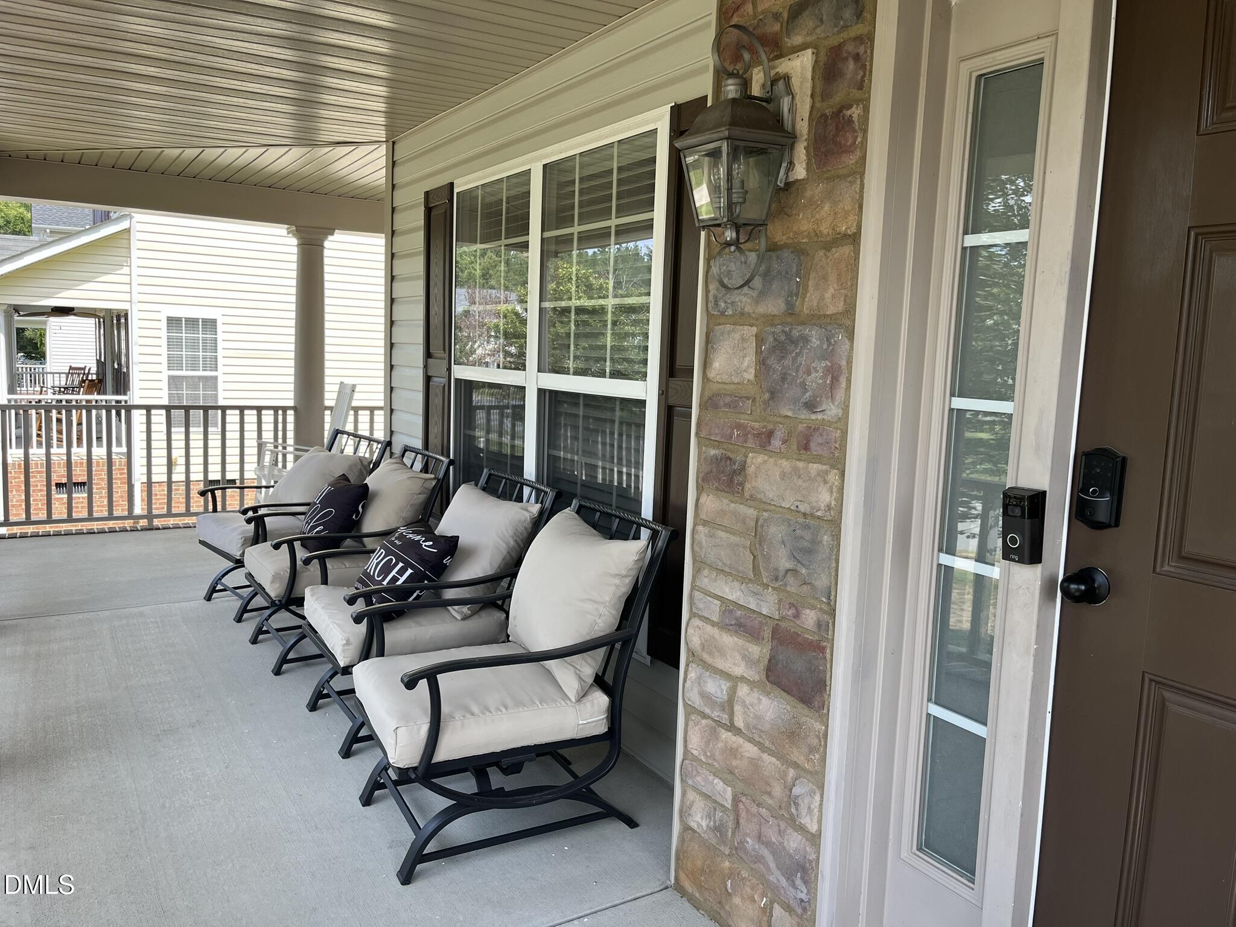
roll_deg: -2.0
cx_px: 618
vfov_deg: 53.1
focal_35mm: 26
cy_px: 464
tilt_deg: -6.8
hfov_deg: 67.3
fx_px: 928
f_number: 1.6
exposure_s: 1/473
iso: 50
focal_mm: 5.1
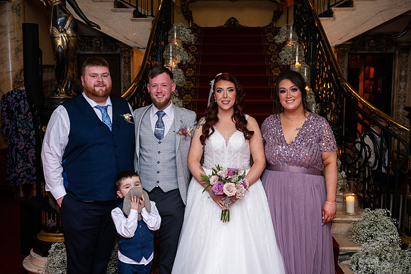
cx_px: 206
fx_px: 502
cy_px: 137
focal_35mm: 44
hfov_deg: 44.5
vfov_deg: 30.5
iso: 800
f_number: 3.5
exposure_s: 1/160
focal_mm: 44
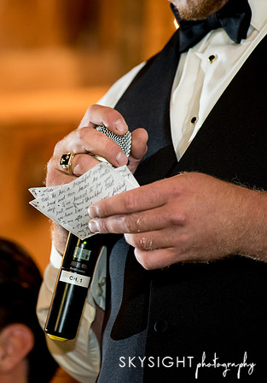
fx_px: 3370
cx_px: -1
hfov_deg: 4.5
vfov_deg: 6.5
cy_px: 202
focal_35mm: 312
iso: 5000
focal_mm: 200
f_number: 5
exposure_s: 1/200
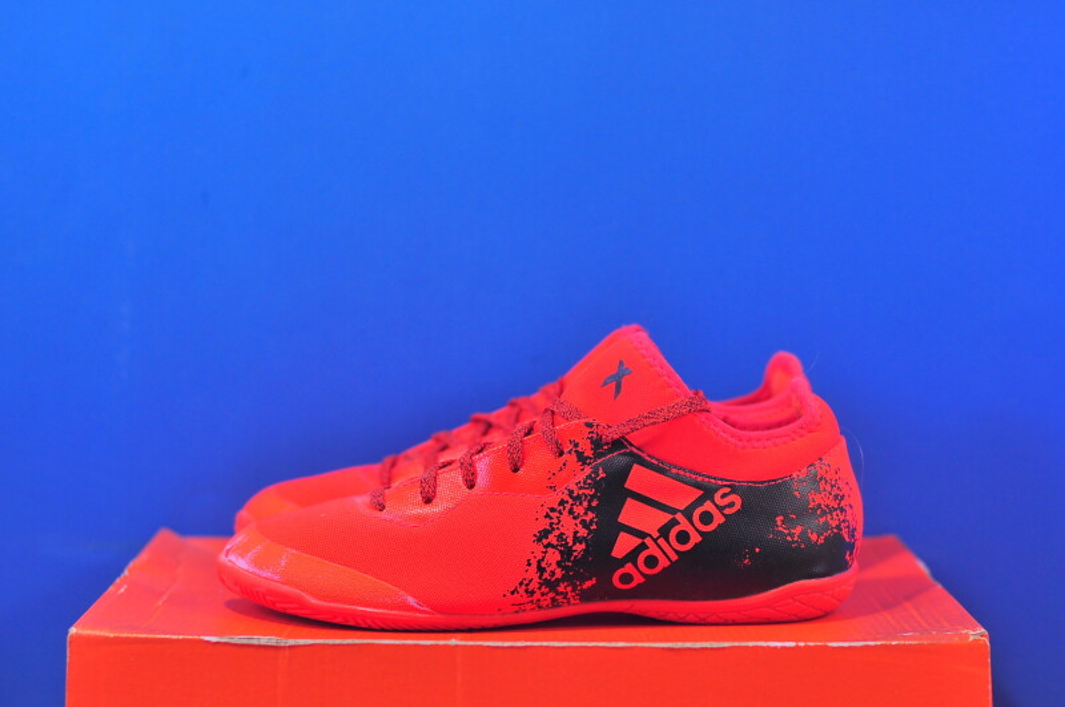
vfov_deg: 18.1
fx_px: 2216
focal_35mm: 75
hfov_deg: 27.0
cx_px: 532
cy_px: 354
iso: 250
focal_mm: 50
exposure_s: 1/320
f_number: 2.5
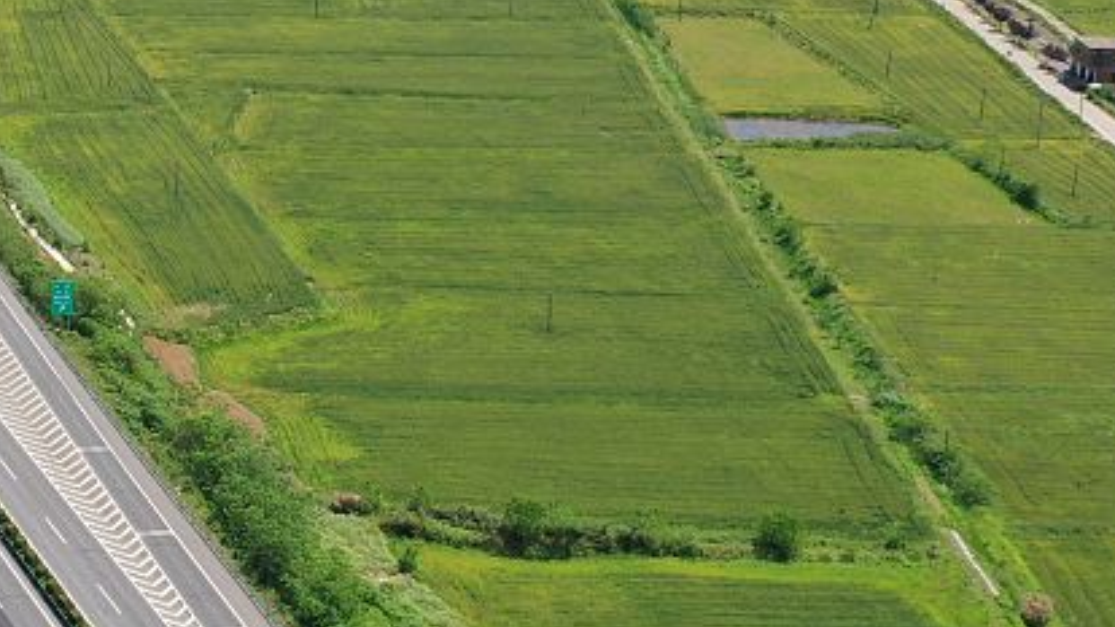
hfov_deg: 22.2
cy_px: -186
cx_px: -374
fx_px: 2513
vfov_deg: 13.7
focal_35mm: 85
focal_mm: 10.26
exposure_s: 1/400
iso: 100
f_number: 5.6
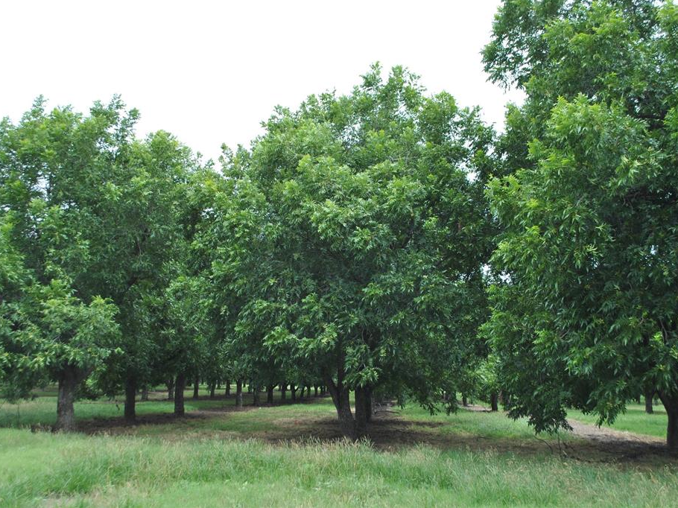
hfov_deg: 47.9
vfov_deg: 36.8
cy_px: 254
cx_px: 354
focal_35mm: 39
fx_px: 764
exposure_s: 1/200
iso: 100
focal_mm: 24
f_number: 5.6
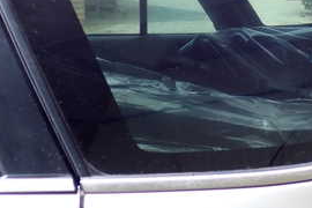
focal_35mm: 74
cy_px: 32
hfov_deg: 26.7
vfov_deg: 18.2
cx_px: 263
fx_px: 641
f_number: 2.4
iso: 160
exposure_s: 1/125
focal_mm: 5.79
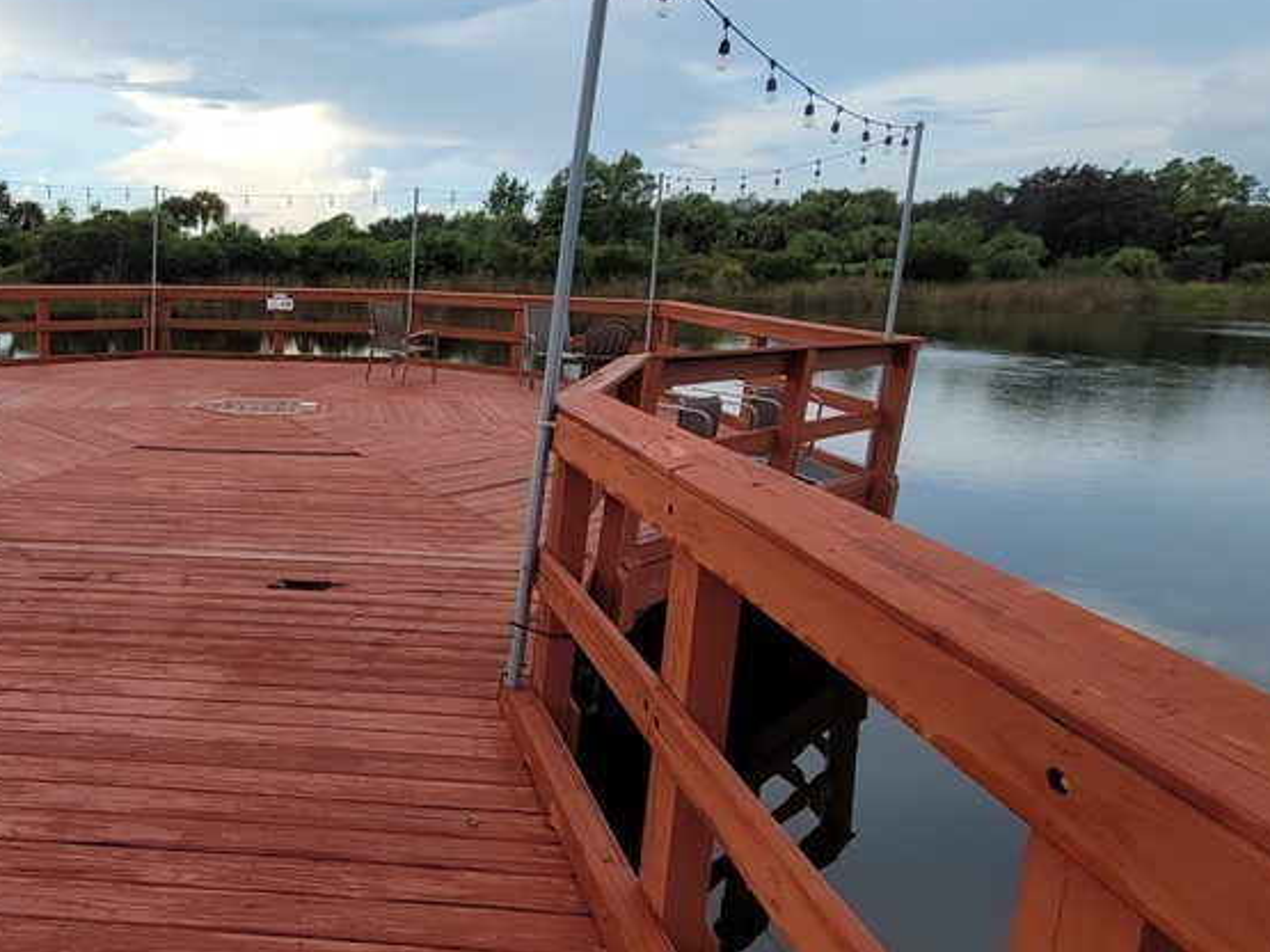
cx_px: 240
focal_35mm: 24
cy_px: 387
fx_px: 880
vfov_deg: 56.4
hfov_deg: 64.7
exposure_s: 1/545
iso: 40
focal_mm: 1.74
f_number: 2.2
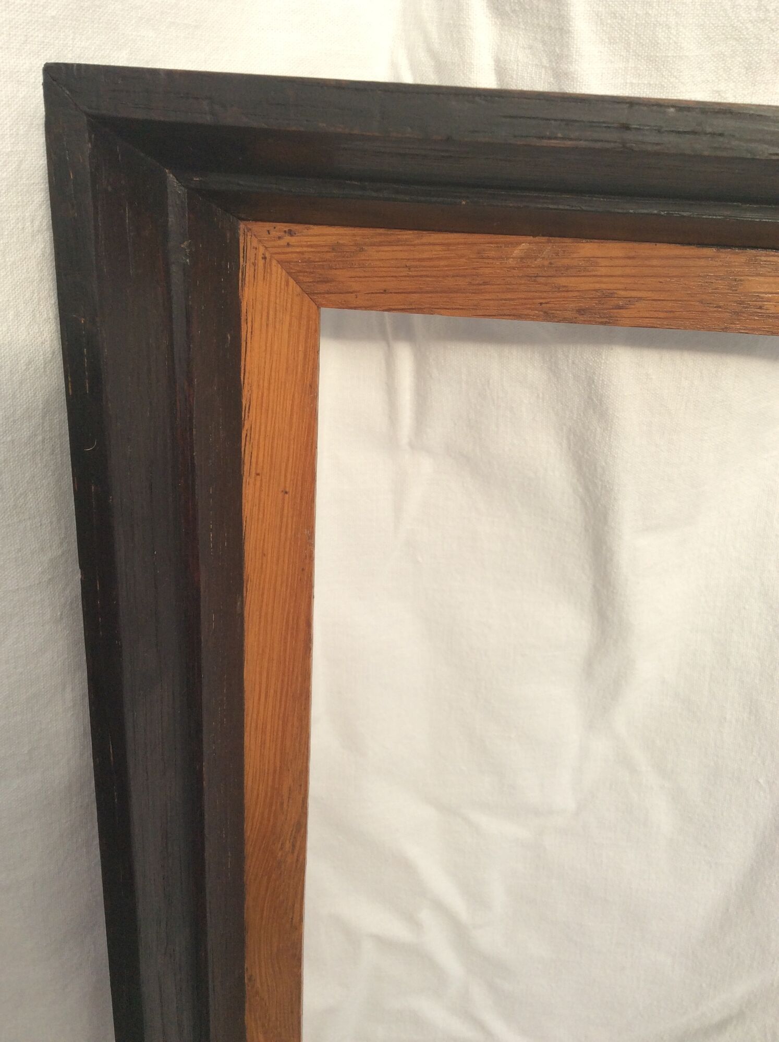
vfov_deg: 56.9
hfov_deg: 44.1
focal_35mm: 32
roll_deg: -1.4
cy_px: 521
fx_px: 963
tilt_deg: -29.9
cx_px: 390
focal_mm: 3.3
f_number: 2.4
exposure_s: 1/334
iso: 32
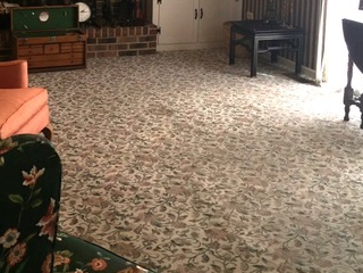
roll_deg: -1.2
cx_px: 94
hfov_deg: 32.6
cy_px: 11
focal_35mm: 58
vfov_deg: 24.3
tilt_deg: -9.0
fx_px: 608
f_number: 2.2
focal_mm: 4.15
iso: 32
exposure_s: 1/31
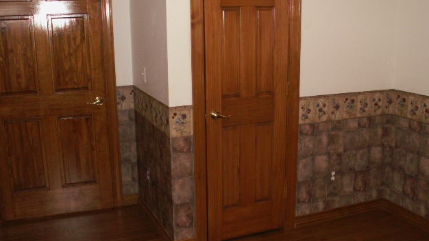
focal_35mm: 39
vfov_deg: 30.4
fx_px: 444
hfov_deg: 51.6
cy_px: 137
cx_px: 215
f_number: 2.8
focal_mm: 5.86
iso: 160
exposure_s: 1/40
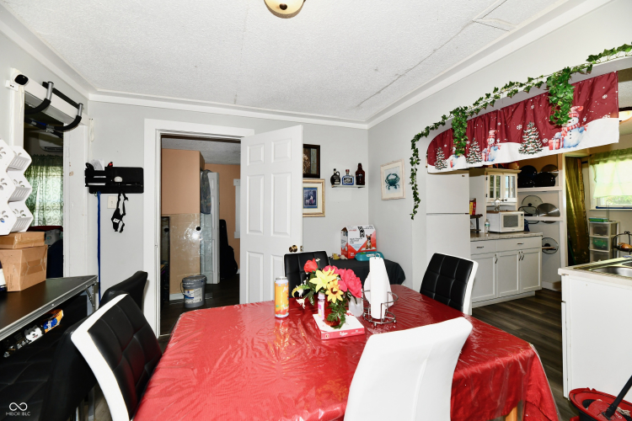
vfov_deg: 81.2
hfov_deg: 104.3
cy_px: 210
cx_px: 316
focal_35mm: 14
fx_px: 246
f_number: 6.3
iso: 640
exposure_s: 1/60
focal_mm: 14
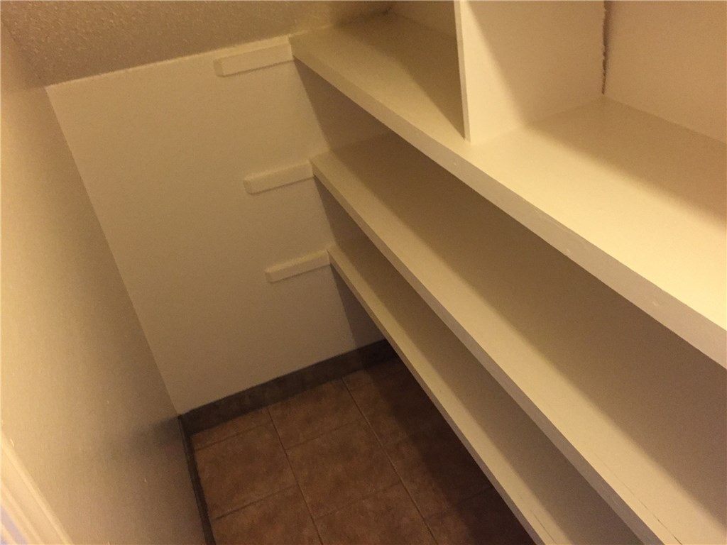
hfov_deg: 61.7
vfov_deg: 48.2
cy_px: 272
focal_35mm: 29
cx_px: 364
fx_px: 609
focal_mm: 4.15
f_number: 2.2
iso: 250
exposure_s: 1/30
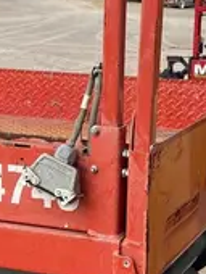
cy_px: 156
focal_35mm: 112
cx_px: 32
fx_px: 886
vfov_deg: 17.5
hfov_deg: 13.2
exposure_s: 1/1007
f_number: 1.8
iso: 32
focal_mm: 4.25
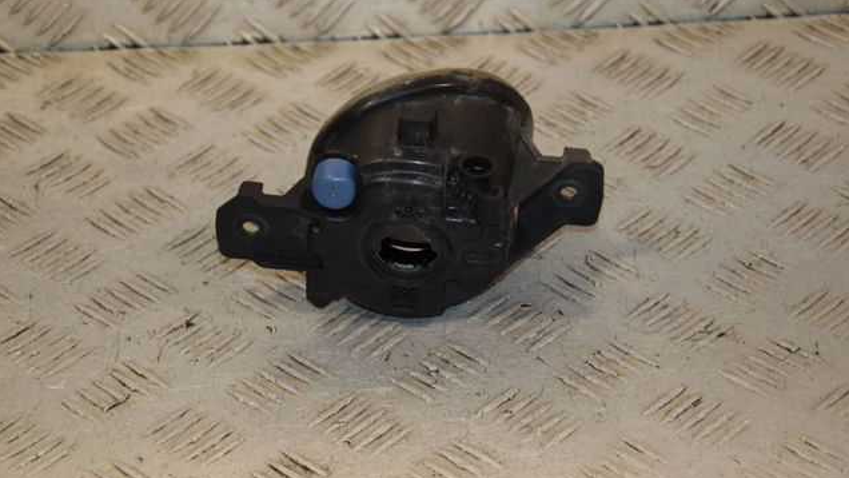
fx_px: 2669
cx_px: 424
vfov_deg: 10.2
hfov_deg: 18.1
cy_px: 214
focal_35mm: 119
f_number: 6.3
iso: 800
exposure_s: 1/200
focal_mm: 75
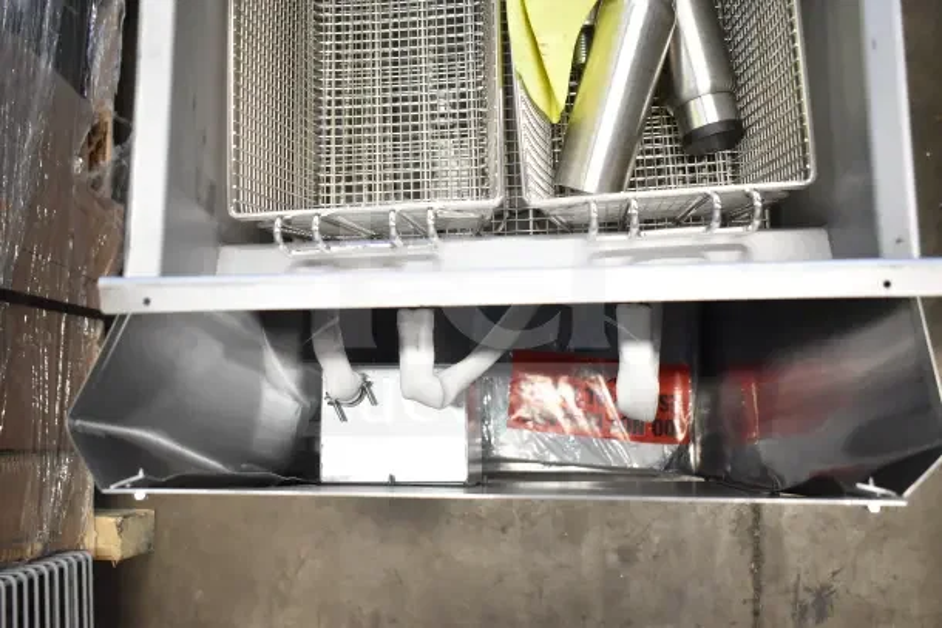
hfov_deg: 53.1
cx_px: 471
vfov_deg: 36.9
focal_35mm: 36
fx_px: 942
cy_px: 314
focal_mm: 24
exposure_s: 1/40
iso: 2000
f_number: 3.8
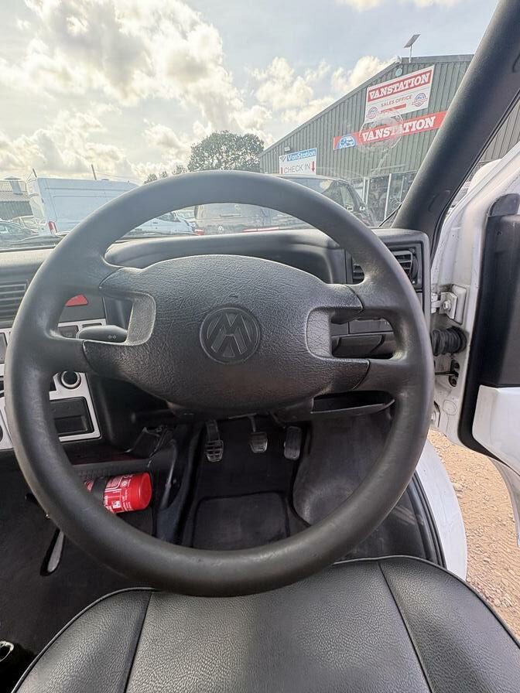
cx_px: 260
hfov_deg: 85.7
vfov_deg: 102.1
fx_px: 280
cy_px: 346
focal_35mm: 14
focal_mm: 2.22
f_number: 2.2
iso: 125
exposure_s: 1/141
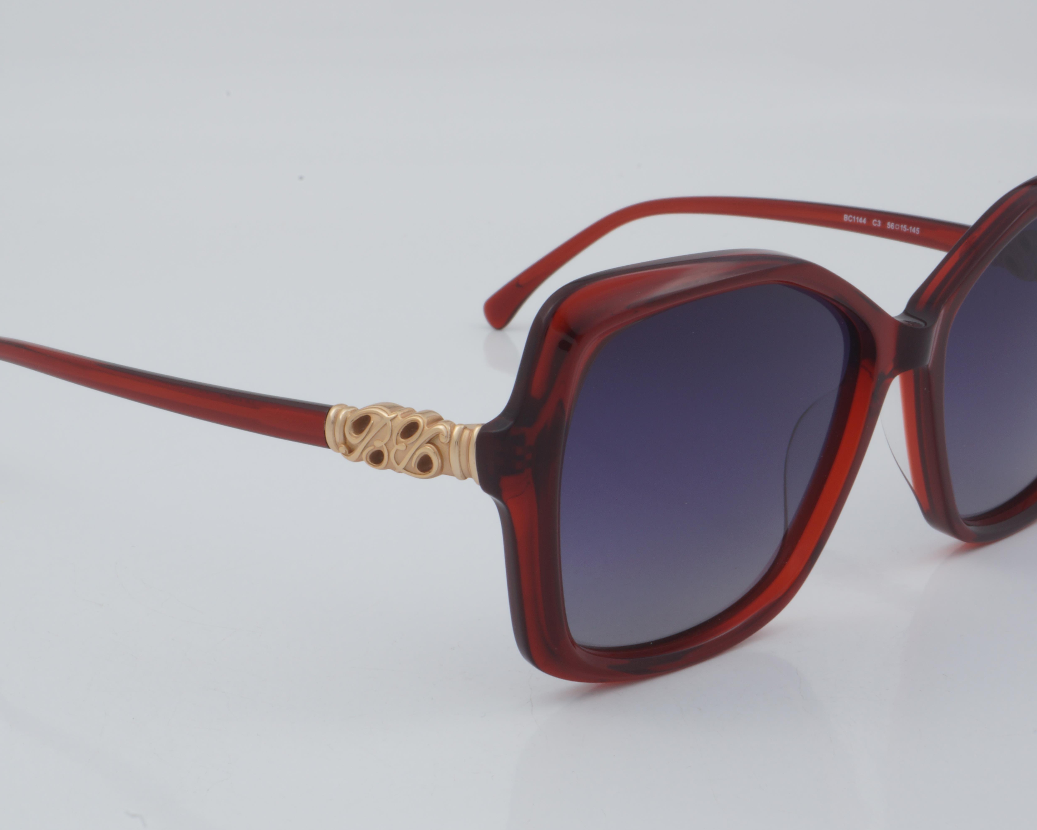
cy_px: 413
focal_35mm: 85
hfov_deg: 22.5
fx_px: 2609
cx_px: 531
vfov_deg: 18.1
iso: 100
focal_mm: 50
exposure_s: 1/3
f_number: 32
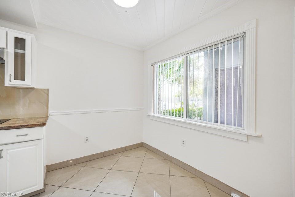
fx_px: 115
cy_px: 98
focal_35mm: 14
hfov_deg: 104.3
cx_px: 148
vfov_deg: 81.2
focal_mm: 14
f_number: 4
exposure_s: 1/200
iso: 640
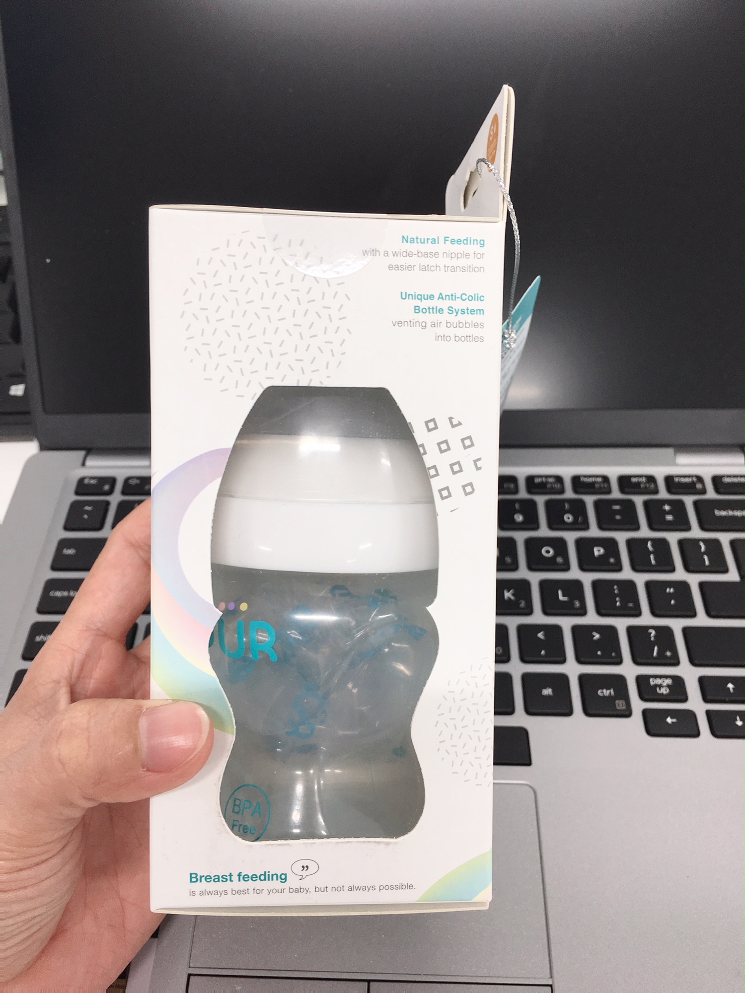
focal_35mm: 29
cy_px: 496
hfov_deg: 48.2
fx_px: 832
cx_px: 372
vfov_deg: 61.7
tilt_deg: -49.7
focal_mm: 4.15
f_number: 2.2
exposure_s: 1/33
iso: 25
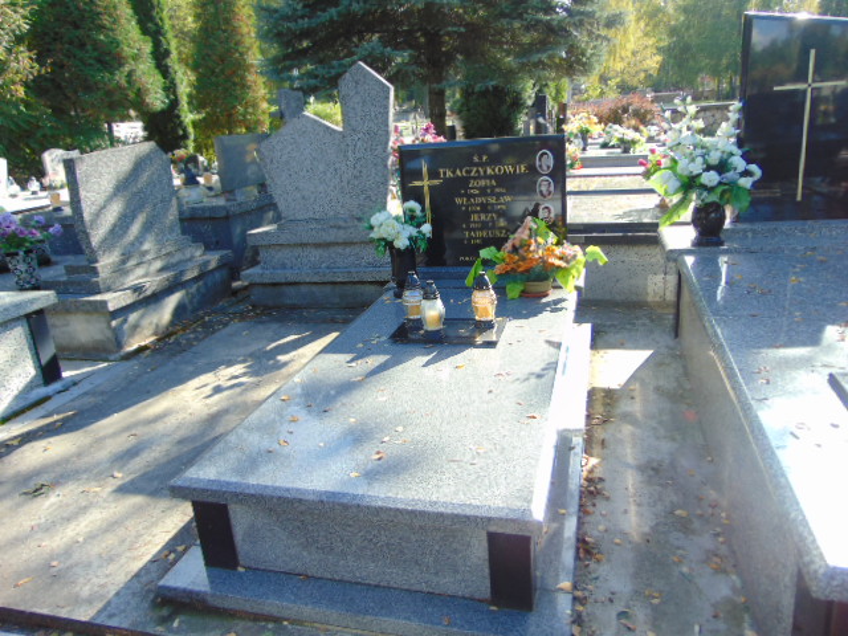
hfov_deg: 69.4
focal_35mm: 25
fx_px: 612
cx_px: 424
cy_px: 318
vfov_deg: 54.9
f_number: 3
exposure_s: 1/250
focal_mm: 4.5
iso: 80
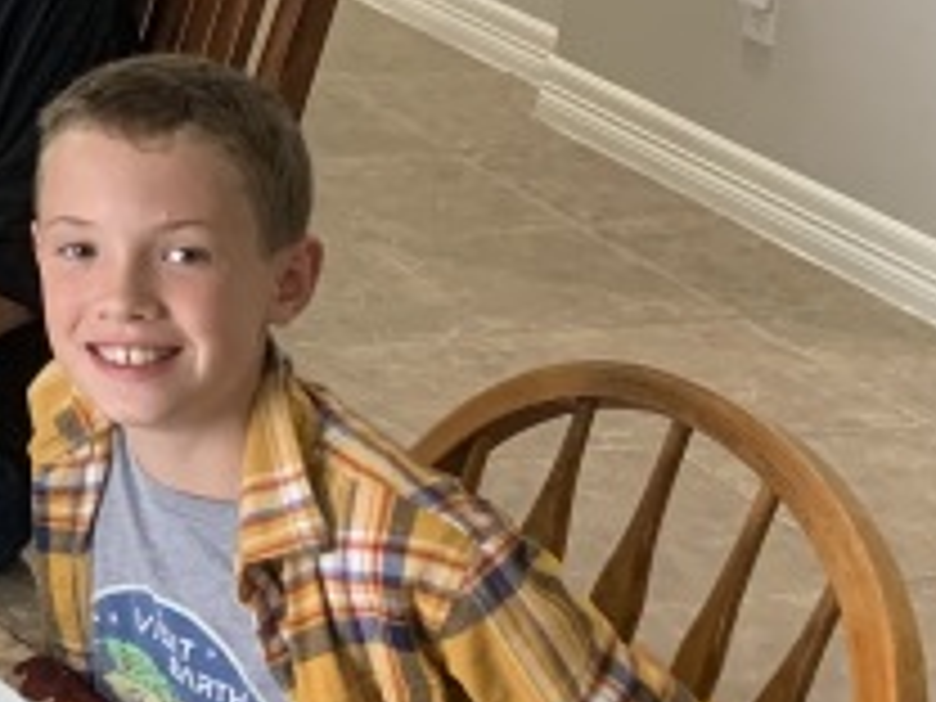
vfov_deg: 14.5
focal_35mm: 100
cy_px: -58
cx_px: -760
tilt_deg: -12.8
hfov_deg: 16.4
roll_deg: +0.7
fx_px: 2704
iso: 320
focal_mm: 4.25
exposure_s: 1/60
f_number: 1.8
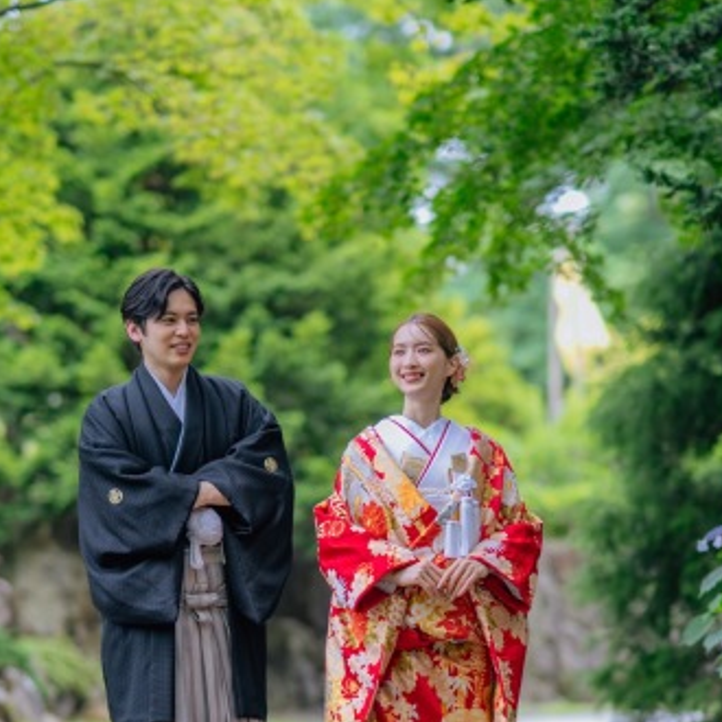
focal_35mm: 175
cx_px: 328
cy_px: 544
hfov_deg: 10.0
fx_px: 4130
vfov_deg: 10.0
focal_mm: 85
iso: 100
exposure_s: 1/320
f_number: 1.6
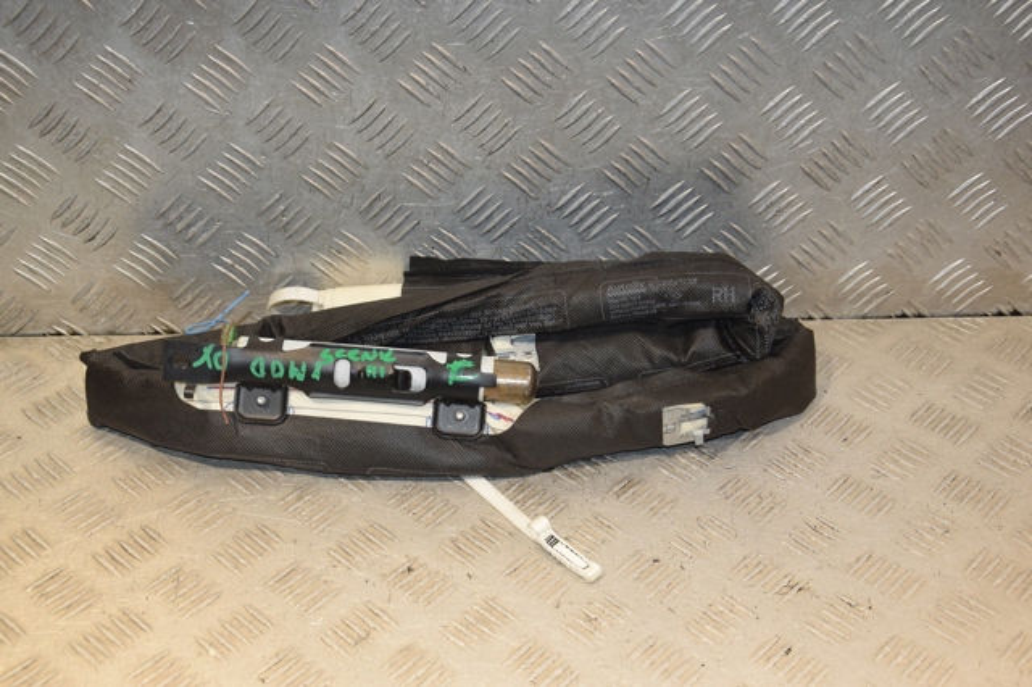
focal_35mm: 52
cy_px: 344
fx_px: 1504
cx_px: 516
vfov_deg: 25.7
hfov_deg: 37.9
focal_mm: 35
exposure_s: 1/200
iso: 800
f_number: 6.3
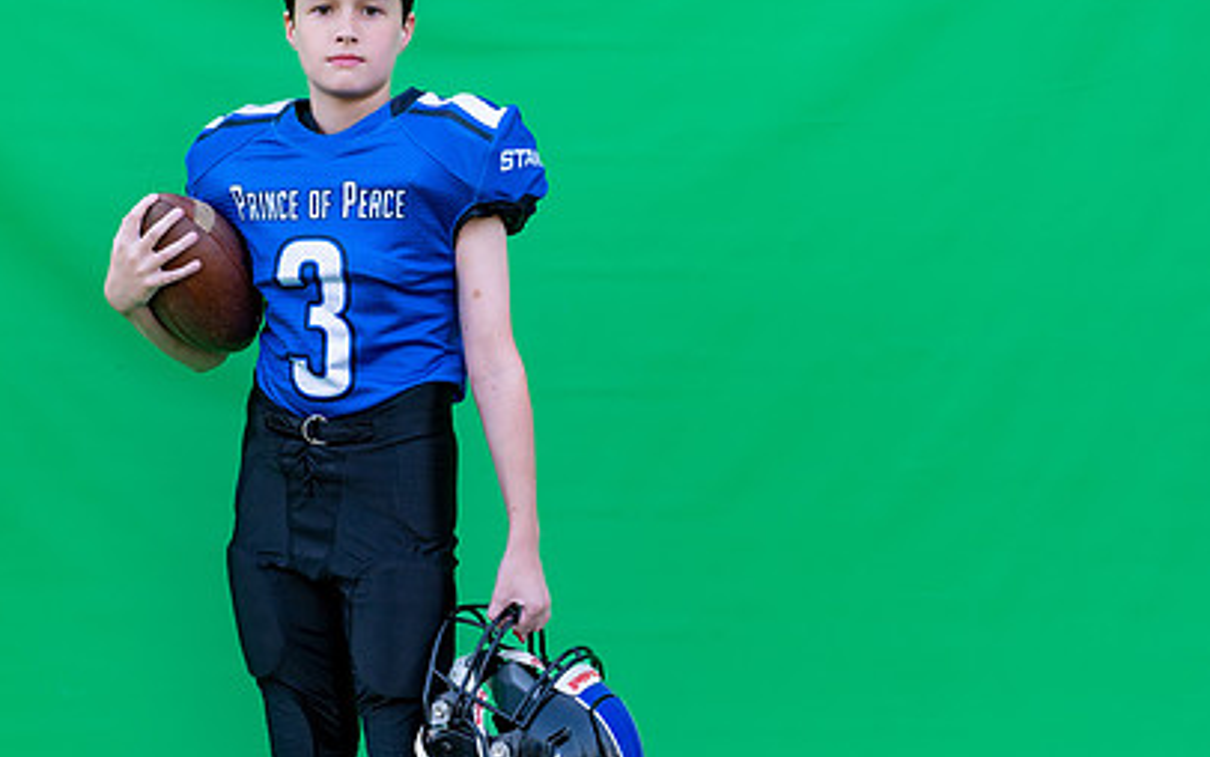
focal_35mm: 78
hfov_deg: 26.2
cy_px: 381
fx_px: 2573
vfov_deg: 16.7
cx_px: 355
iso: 200
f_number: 2.8
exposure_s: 1/320
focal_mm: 50
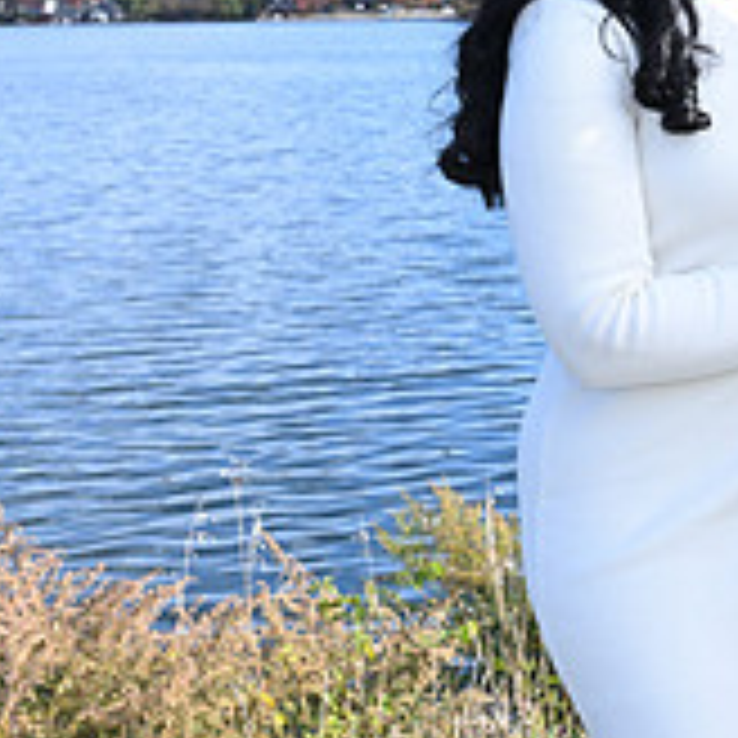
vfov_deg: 19.1
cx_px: 734
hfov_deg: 18.8
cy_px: 160
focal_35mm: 90
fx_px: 2171
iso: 100
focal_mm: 30
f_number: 8
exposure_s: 1/100
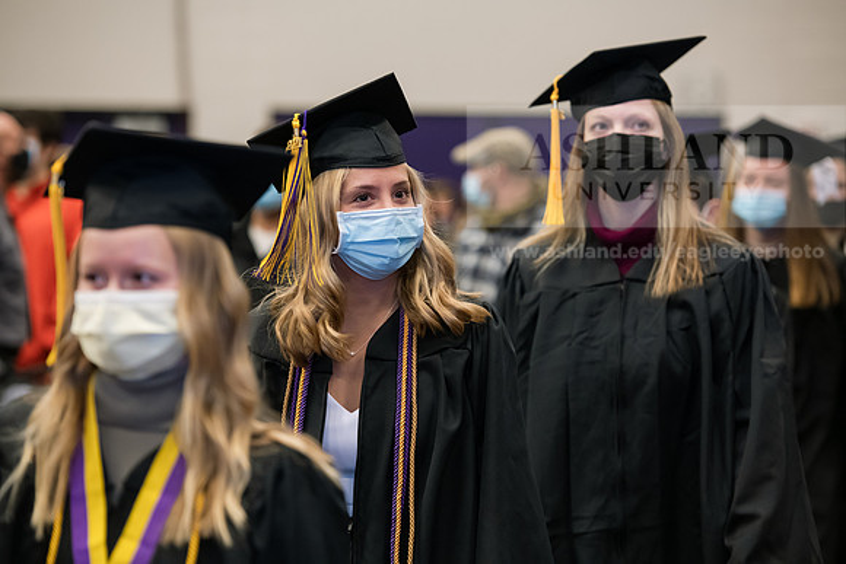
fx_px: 3173
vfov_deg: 10.2
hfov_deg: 15.2
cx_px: 423
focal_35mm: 135
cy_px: 282
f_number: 3.5
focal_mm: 135
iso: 1600
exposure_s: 1/200
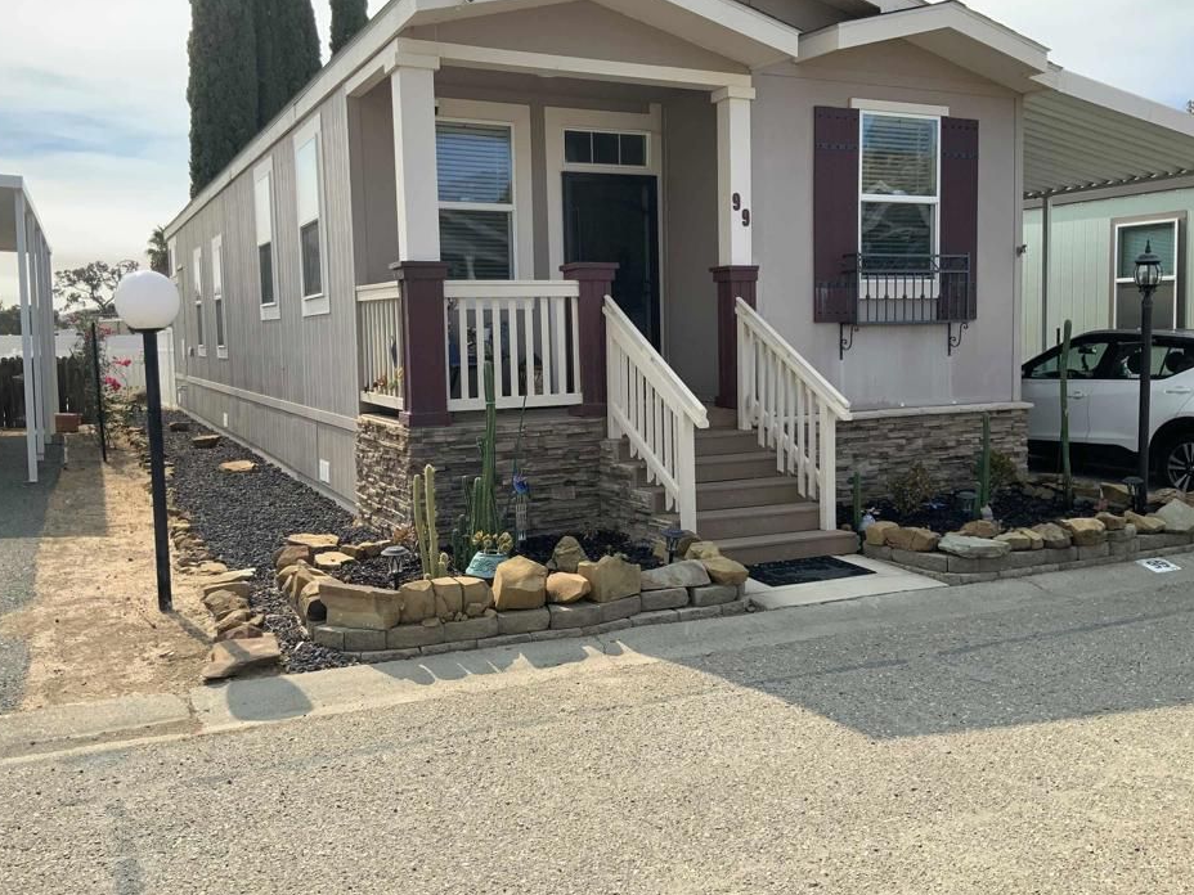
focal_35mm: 32
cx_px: 600
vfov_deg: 44.1
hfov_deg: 56.8
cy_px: 406
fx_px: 1104
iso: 16
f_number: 1.8
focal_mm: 3
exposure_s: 1/1221
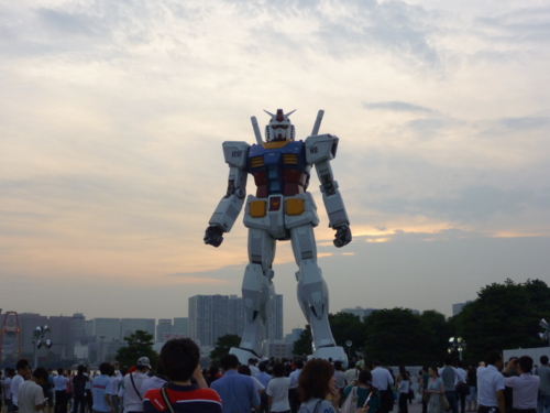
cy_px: 206
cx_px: 275
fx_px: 810
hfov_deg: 37.5
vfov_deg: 28.6
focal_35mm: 51
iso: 200
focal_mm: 9.1
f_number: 4.7
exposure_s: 1/400
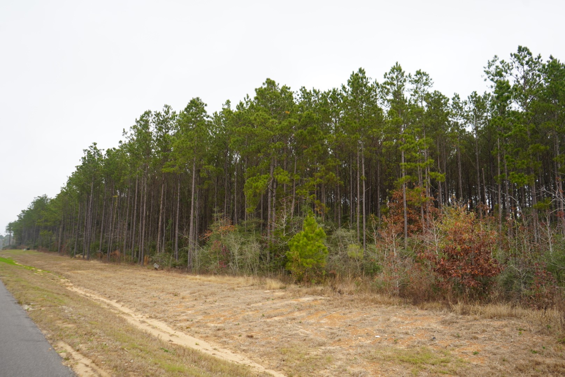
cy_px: 188
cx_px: 282
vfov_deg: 46.5
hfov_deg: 65.4
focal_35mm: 28
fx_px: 440
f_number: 5
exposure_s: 1/160
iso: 100
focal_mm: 28
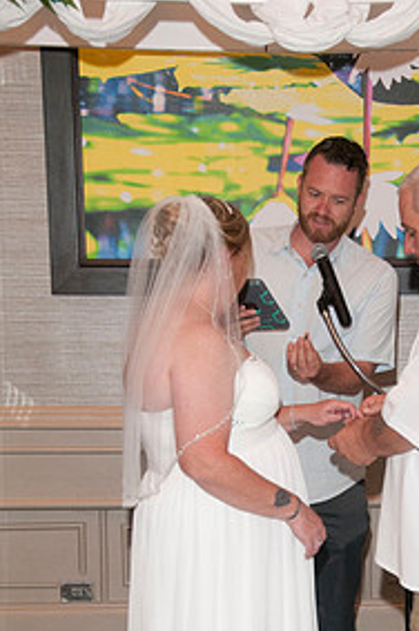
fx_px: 1837
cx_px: 331
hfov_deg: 13.0
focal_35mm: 105
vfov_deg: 19.3
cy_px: 495
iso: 800
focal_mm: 44
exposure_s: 1/60
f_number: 5.6
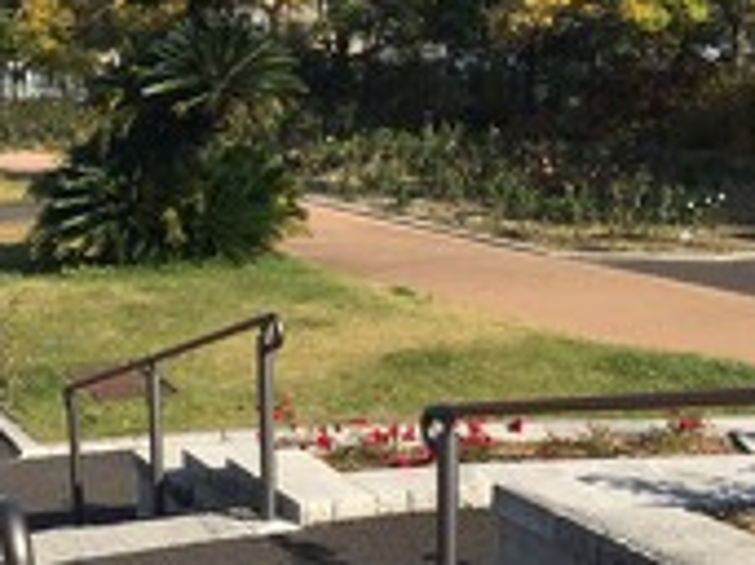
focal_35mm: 68
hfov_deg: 28.3
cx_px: 221
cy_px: 419
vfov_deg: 21.4
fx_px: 1482
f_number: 2.2
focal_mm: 4.15
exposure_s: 1/1721
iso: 32
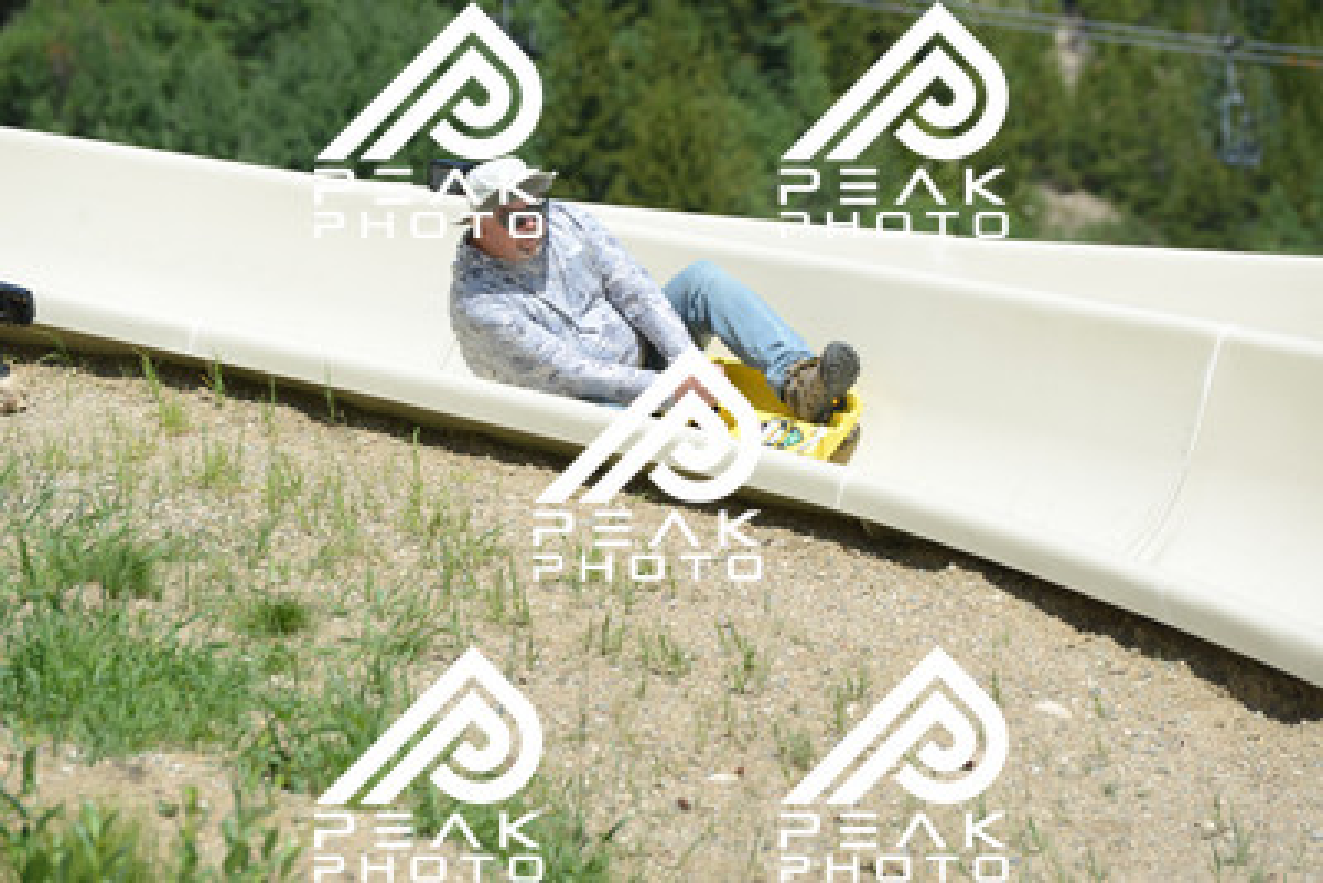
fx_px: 7168
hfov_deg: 10.5
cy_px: 442
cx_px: 662
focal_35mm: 195
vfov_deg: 7.0
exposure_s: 1/1250
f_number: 6.3
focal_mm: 195
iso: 400
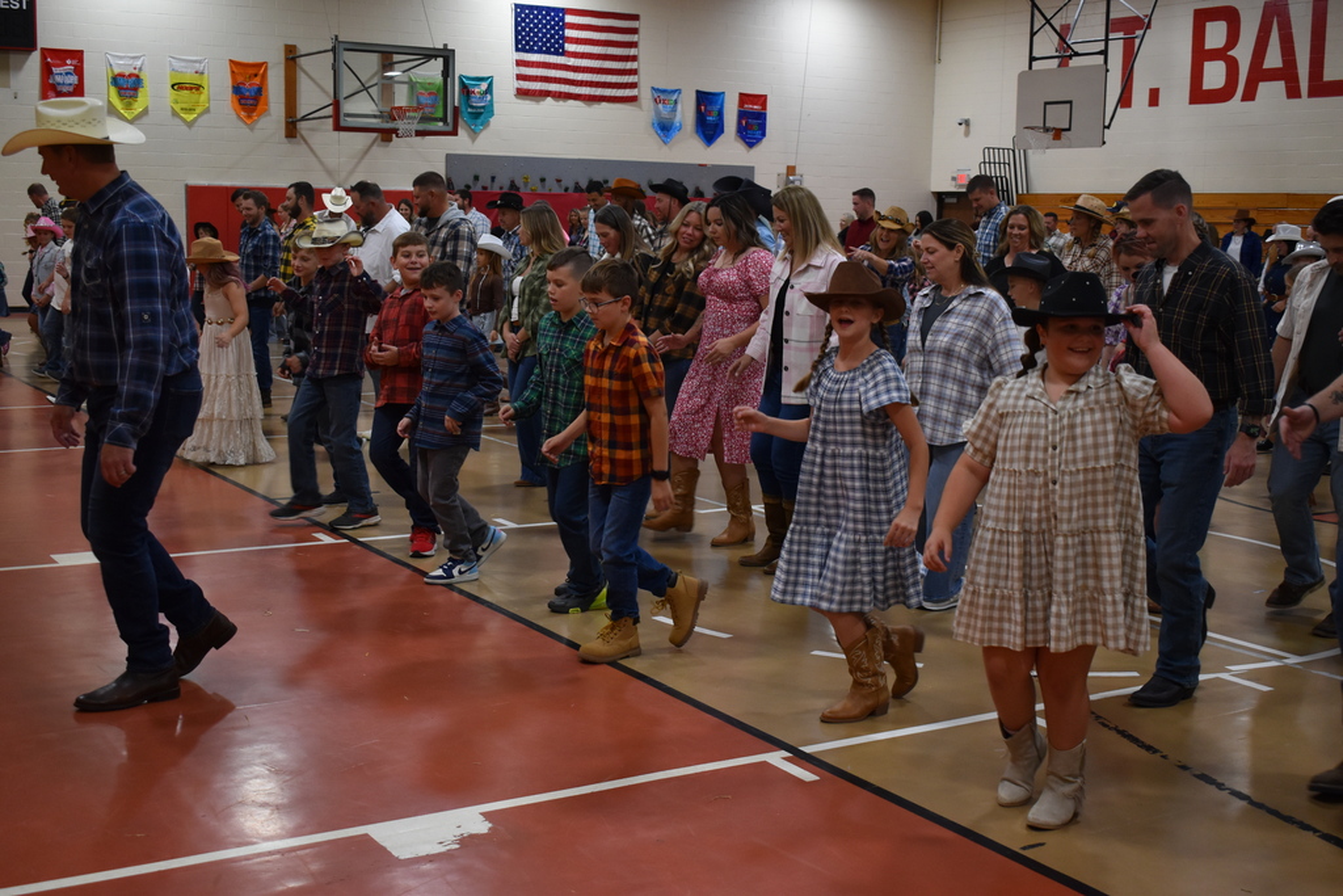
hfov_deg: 43.6
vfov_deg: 29.9
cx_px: 672
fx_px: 1679
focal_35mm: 45
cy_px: 448
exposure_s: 1/125
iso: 1000
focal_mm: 30
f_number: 4.2
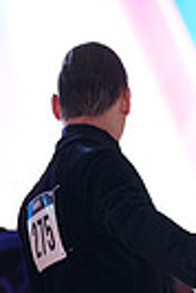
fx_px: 3722
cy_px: 414
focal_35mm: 457
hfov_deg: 3.0
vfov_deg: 4.5
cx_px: 14
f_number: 2.8
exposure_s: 1/500
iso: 1000
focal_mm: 105
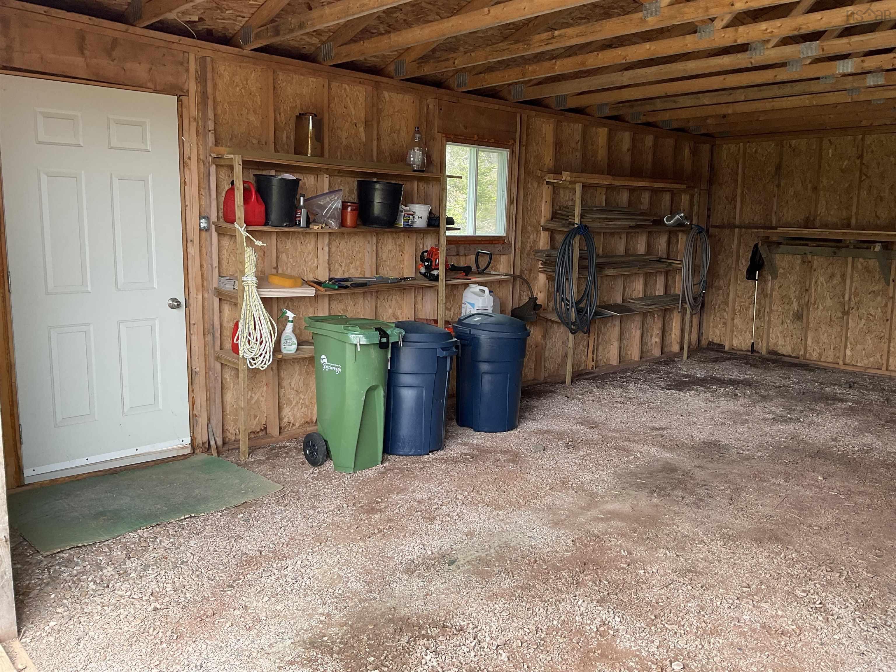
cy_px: 336
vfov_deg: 48.2
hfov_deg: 61.7
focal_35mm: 29
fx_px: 751
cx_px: 448
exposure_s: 1/122
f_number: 1.8
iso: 20
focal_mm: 3
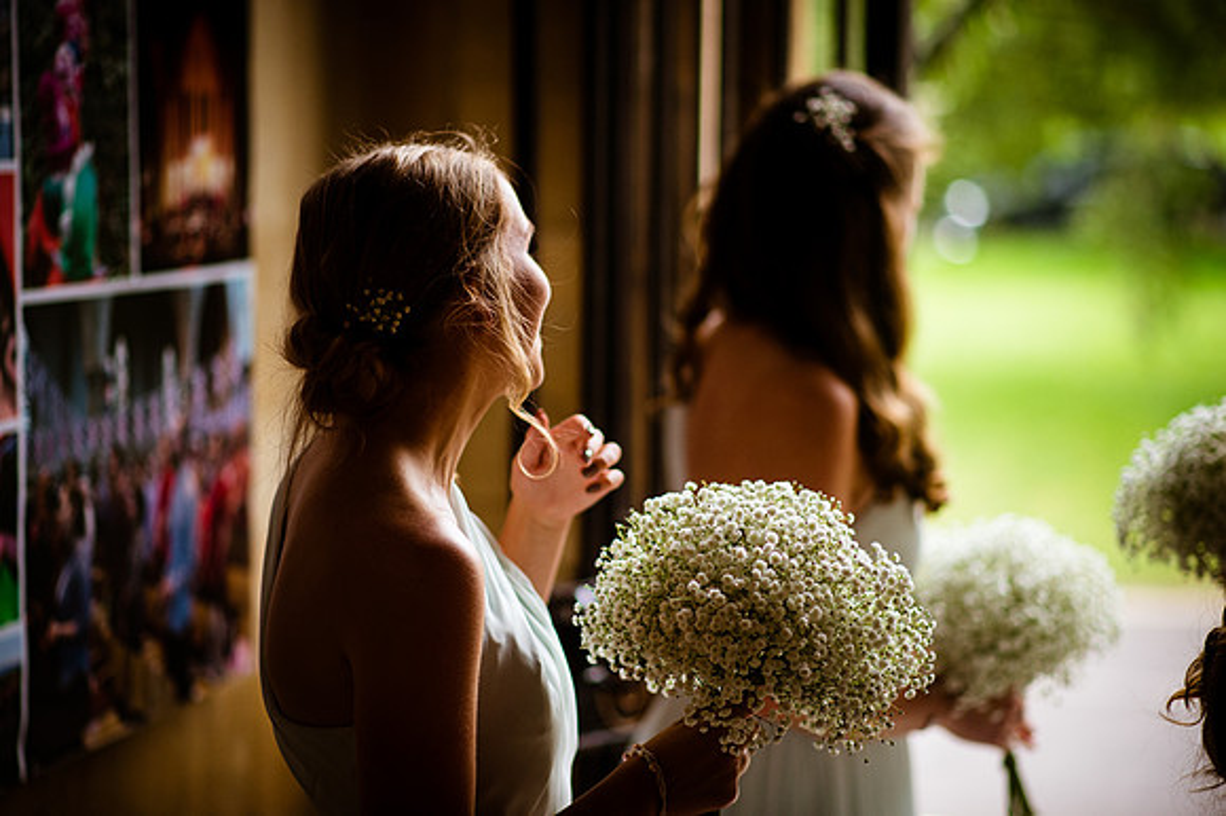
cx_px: 613
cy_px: 408
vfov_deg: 16.1
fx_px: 2893
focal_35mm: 85
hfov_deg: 23.9
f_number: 2
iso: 900
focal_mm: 85
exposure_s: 1/2500
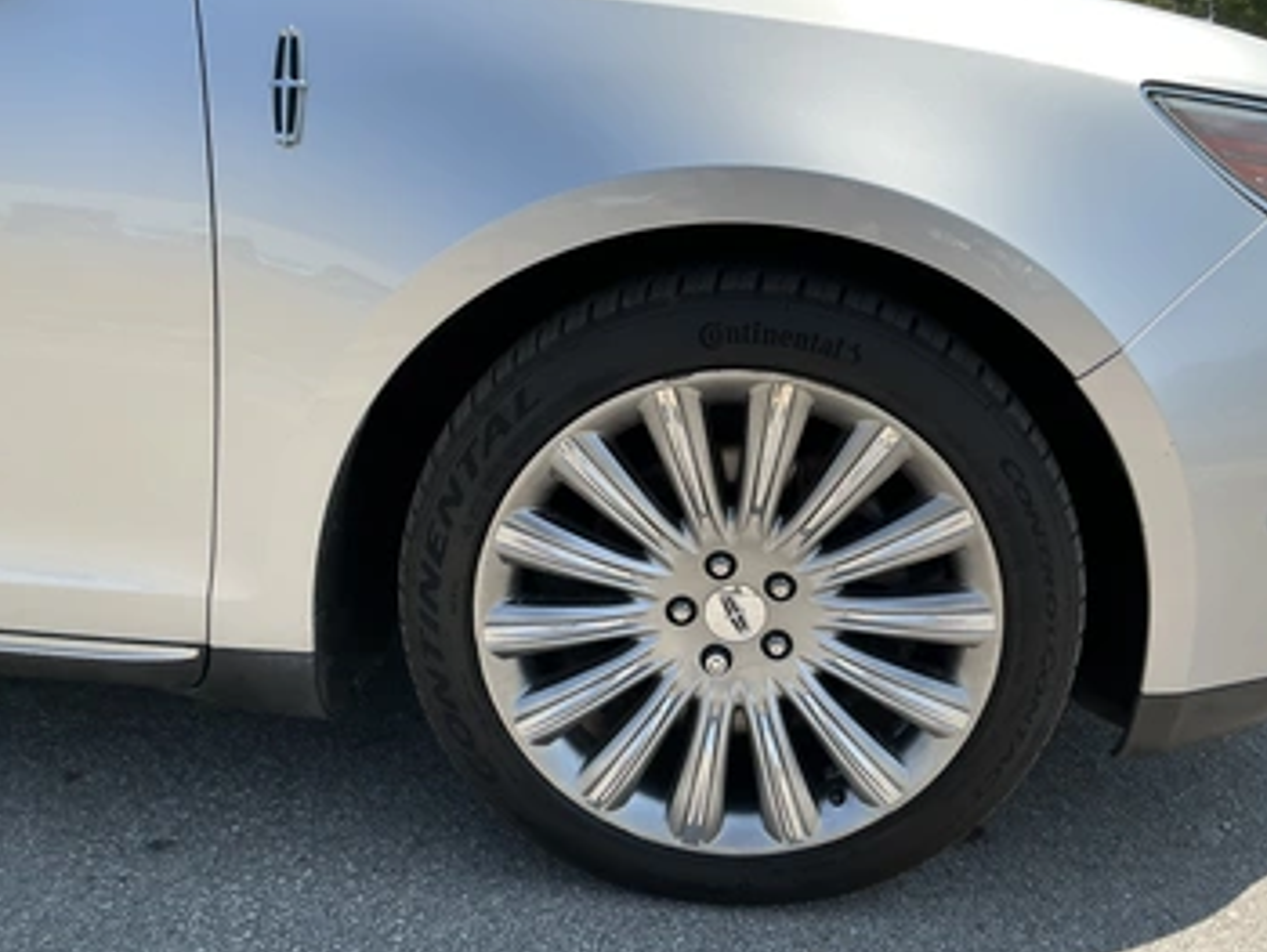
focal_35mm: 32
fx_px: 1172
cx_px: 677
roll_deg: -6.6
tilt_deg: -20.3
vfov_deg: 44.2
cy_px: 500
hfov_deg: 56.7
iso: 25
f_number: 1.8
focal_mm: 3
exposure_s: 1/1195
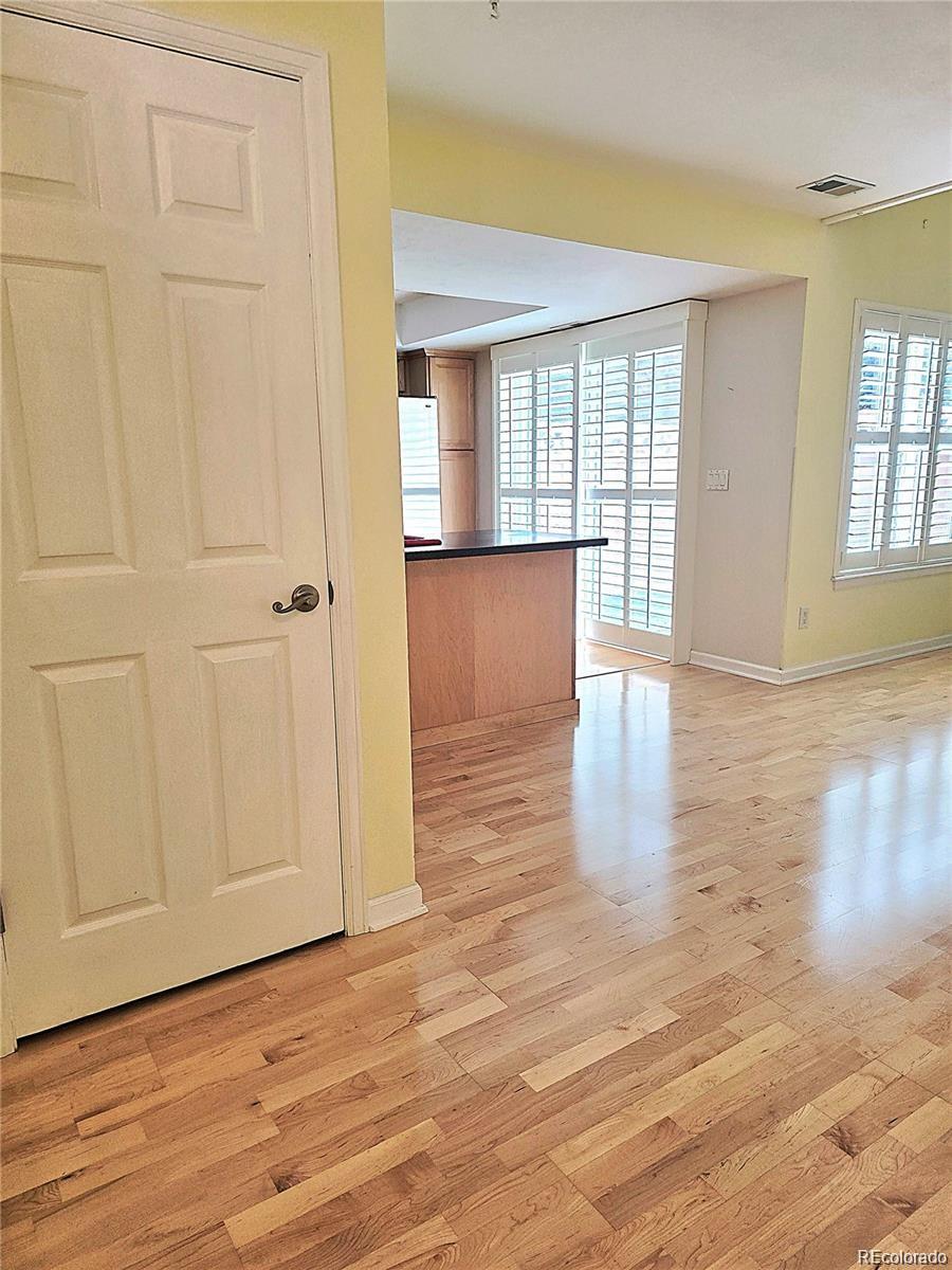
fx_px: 843
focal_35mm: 23
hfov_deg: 58.9
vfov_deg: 73.9
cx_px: 476
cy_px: 635
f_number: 1.7
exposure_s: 1/120
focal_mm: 6.3
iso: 64
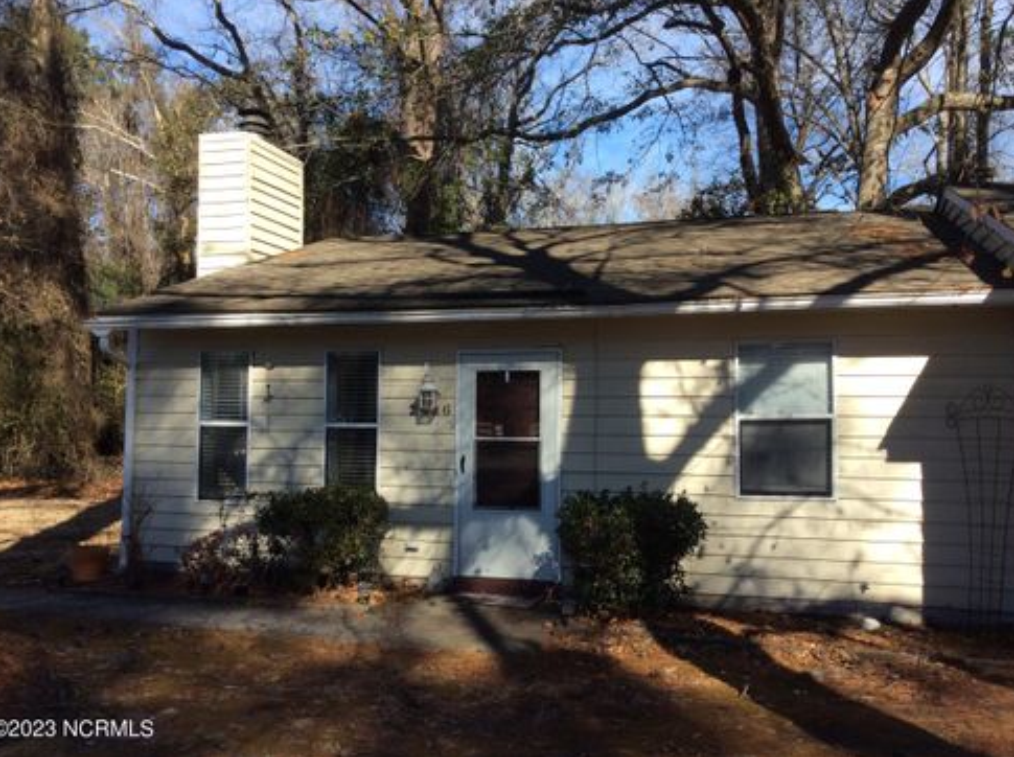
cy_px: 373
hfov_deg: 55.4
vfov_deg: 42.8
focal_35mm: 33
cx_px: 512
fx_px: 965
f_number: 2.4
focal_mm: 3.3
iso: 32
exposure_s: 1/894
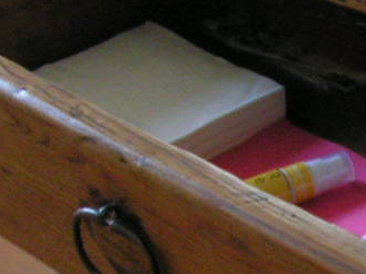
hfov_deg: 13.1
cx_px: 408
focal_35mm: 148
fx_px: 1563
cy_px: 252
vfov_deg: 10.0
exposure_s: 1/40
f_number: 2.8
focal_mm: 5.8
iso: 160
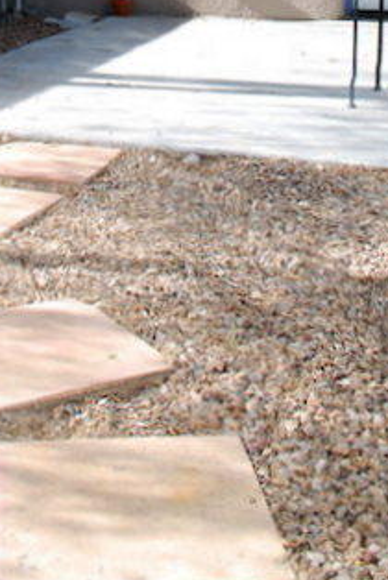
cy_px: -126
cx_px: 120
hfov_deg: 20.6
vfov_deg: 26.8
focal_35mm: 66
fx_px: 1065
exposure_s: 1/125
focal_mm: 18
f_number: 5.6
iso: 100
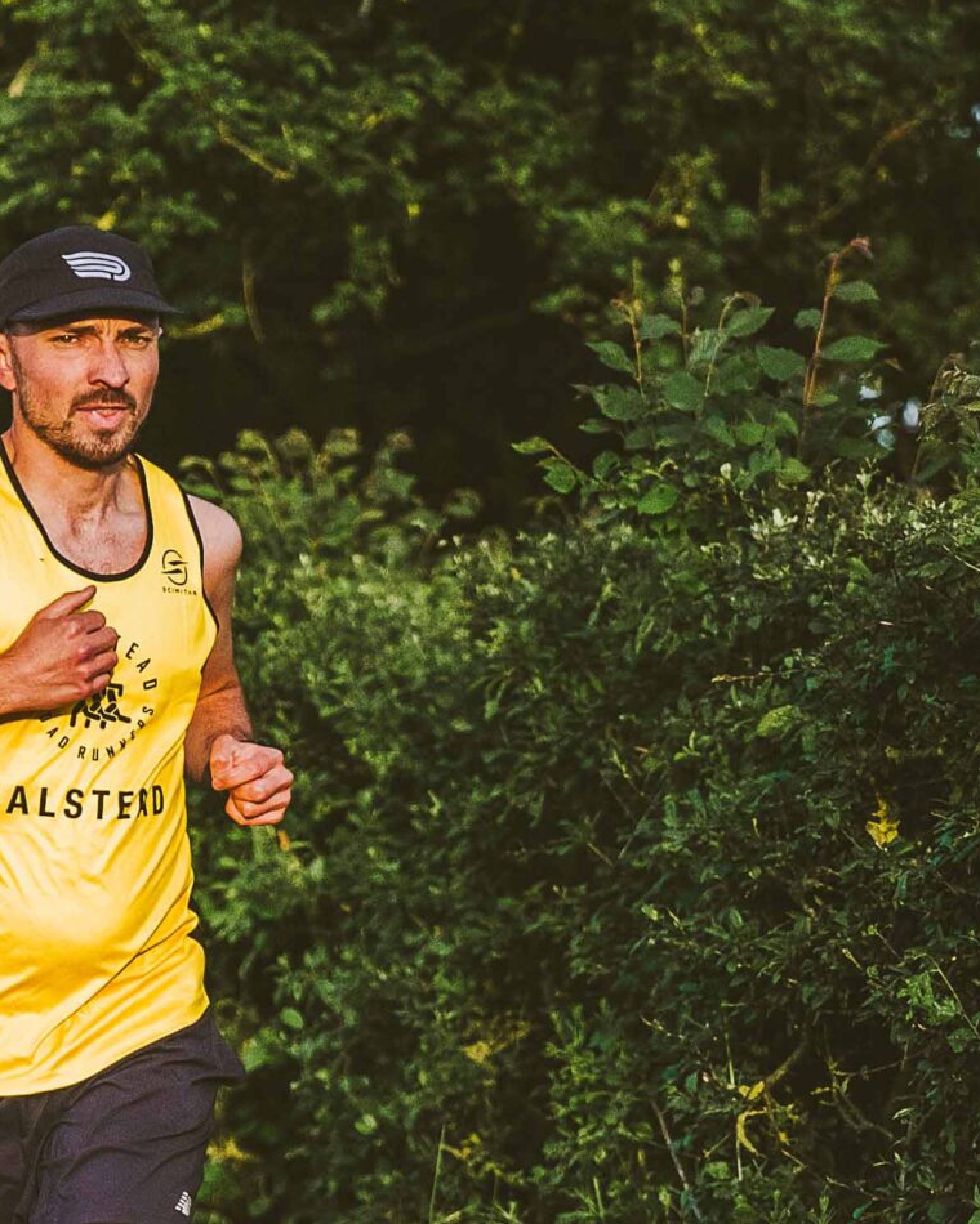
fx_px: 17149
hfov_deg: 3.3
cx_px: -3
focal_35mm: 473
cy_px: 1046
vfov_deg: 4.1
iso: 500
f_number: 2.8
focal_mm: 125
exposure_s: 1/6400
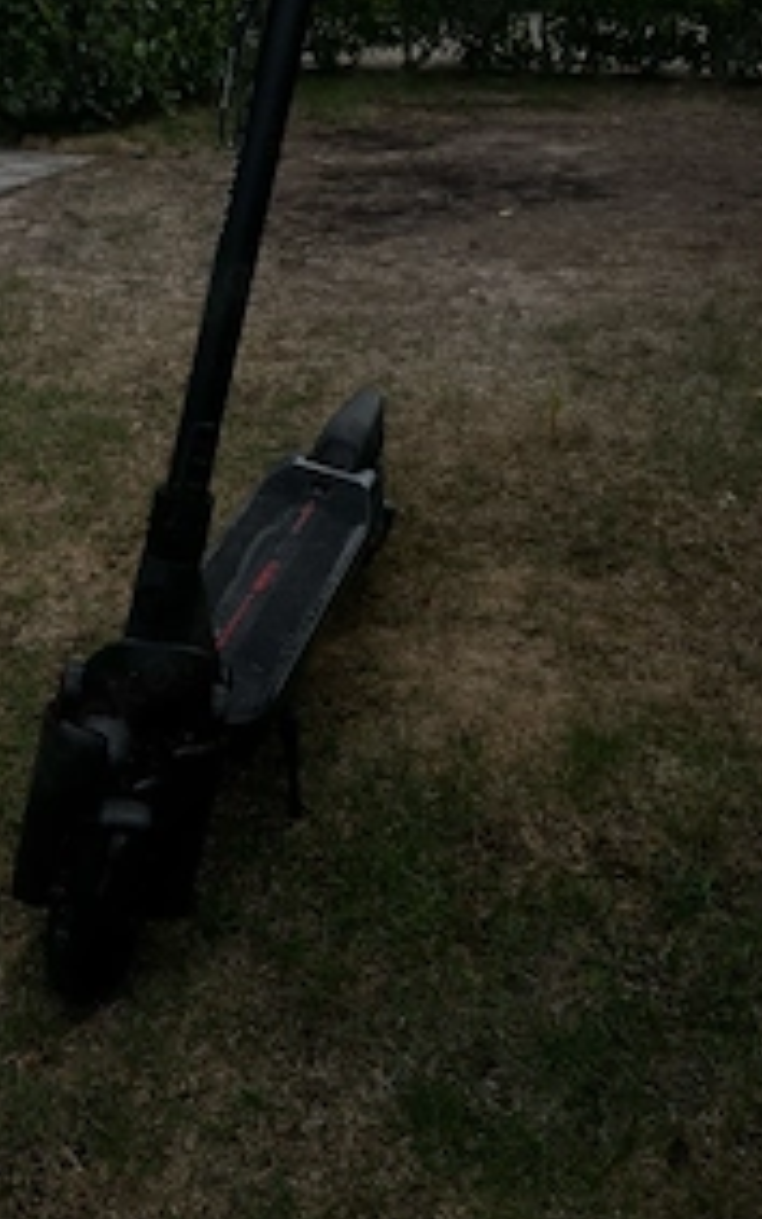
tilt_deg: -19.5
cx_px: 224
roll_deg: +1.4
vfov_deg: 49.5
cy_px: 401
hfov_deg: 32.4
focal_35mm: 39
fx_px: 1295
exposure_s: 1/1344
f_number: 1.5
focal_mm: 5.7
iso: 50
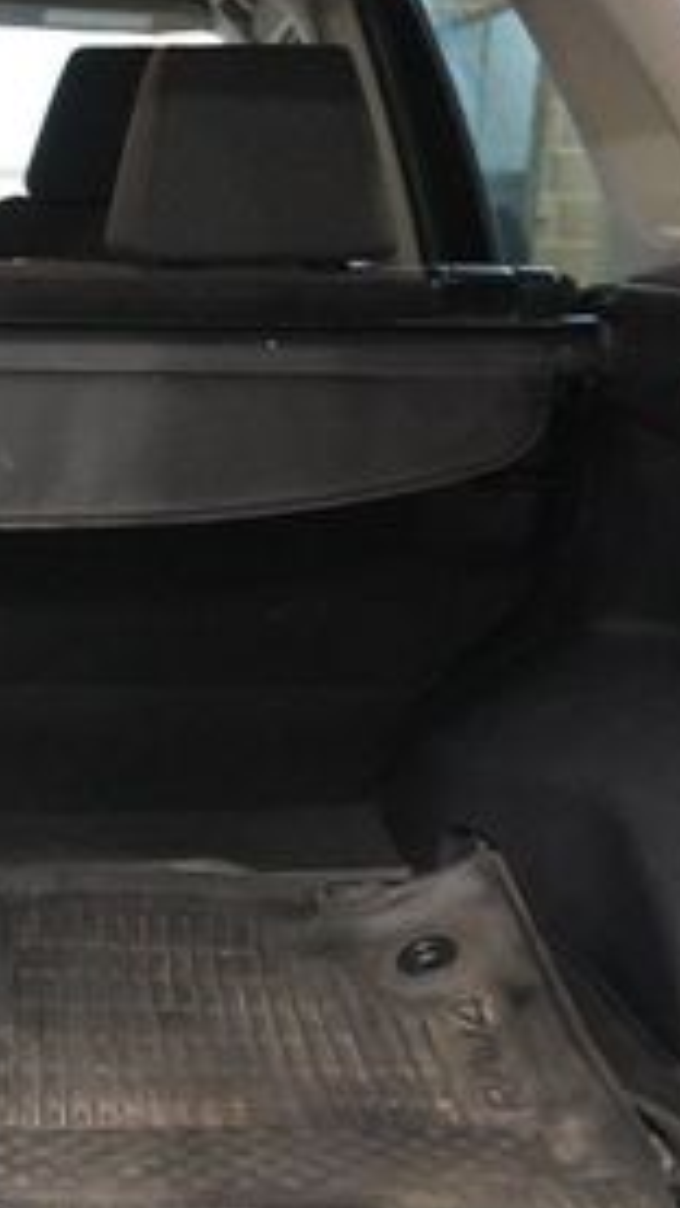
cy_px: 589
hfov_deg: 15.2
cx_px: -196
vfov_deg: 27.8
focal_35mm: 76
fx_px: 2441
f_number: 4
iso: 6400
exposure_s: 1/50
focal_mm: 21
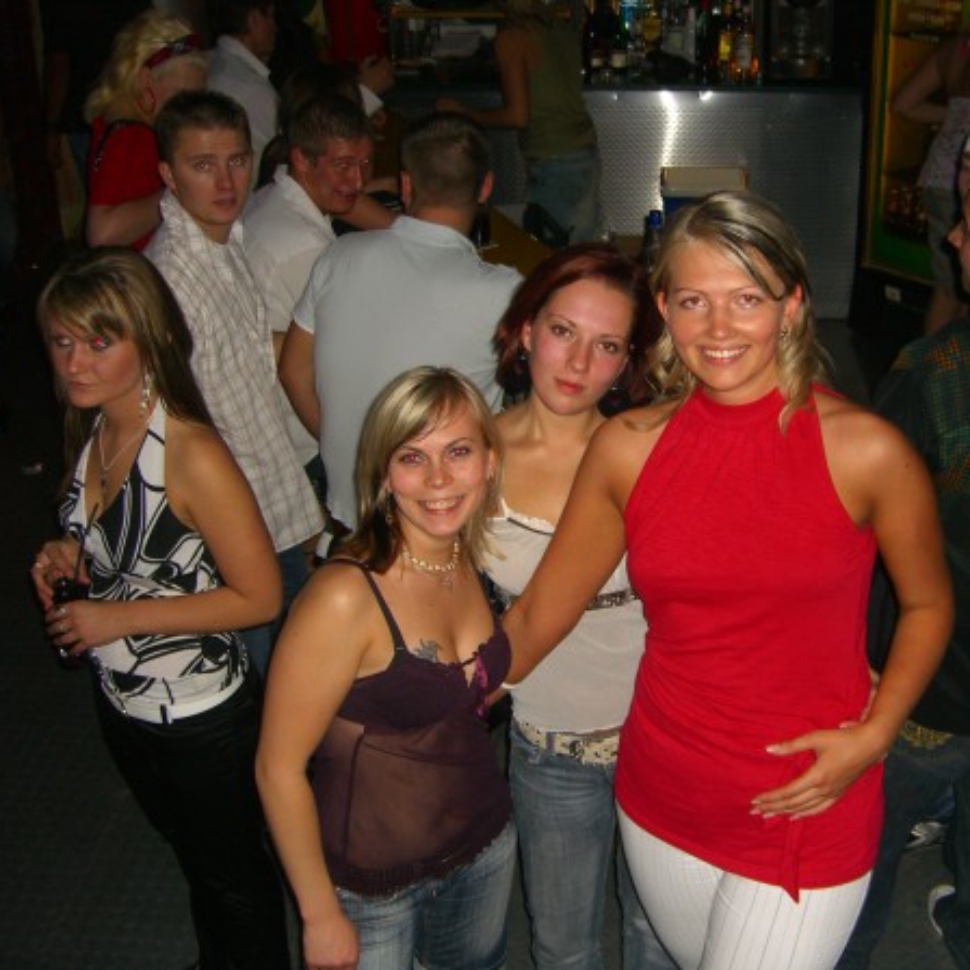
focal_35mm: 45
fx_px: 1427
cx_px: 637
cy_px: 485
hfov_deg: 37.2
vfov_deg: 37.6
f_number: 2.8
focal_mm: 7.9
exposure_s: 1/60
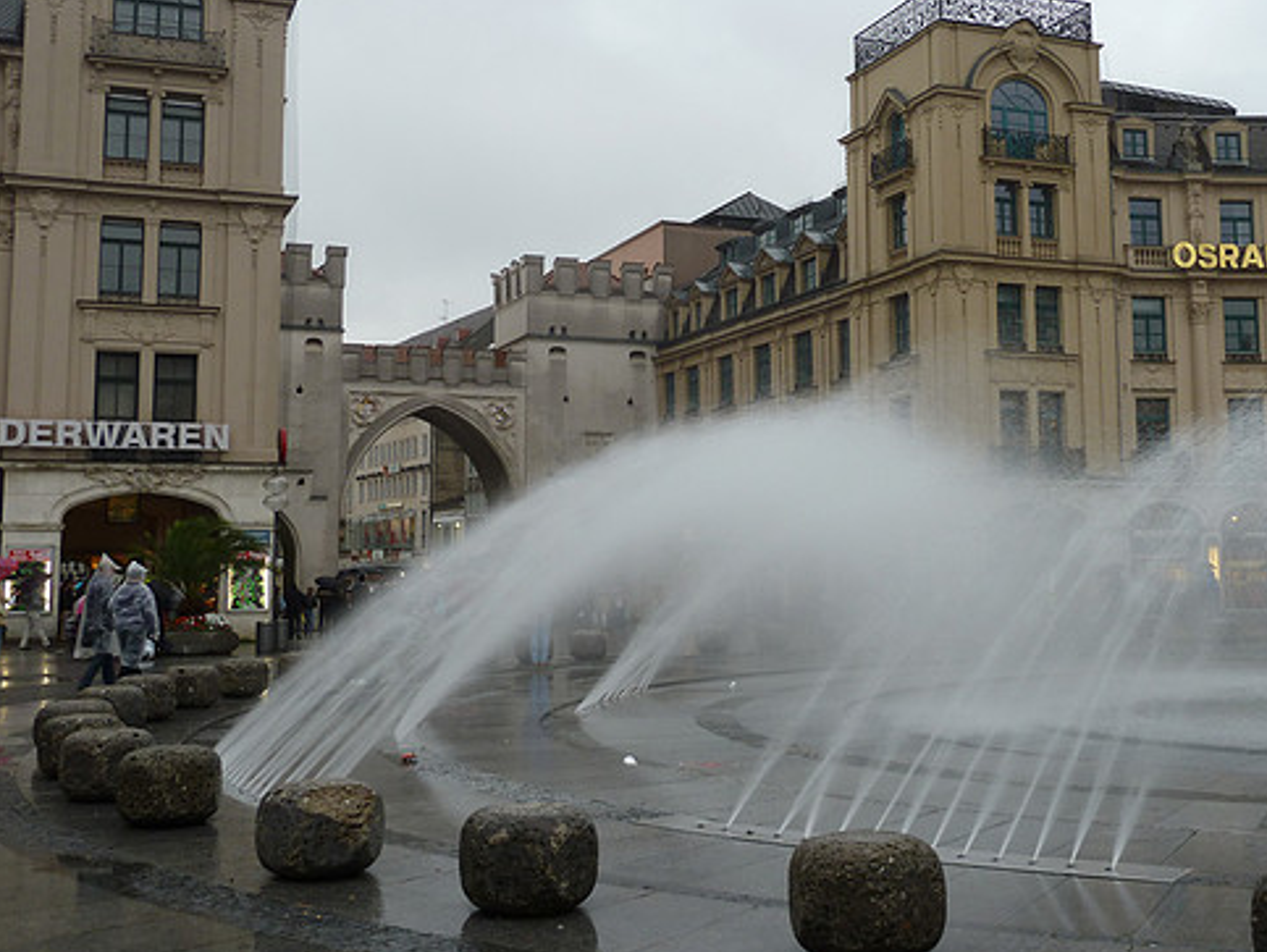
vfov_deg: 34.3
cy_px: 408
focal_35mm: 42
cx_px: 706
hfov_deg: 44.7
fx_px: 1538
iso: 80
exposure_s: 1/50
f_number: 3.5
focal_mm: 5.7
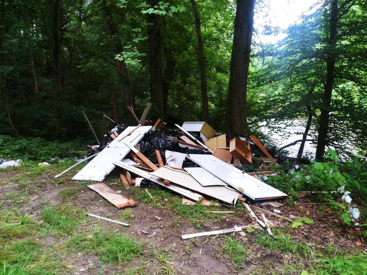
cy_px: 138
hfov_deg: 65.3
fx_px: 286
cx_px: 184
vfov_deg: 51.4
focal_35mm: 27
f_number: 2.2
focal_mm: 3.7
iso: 100
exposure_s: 1/30
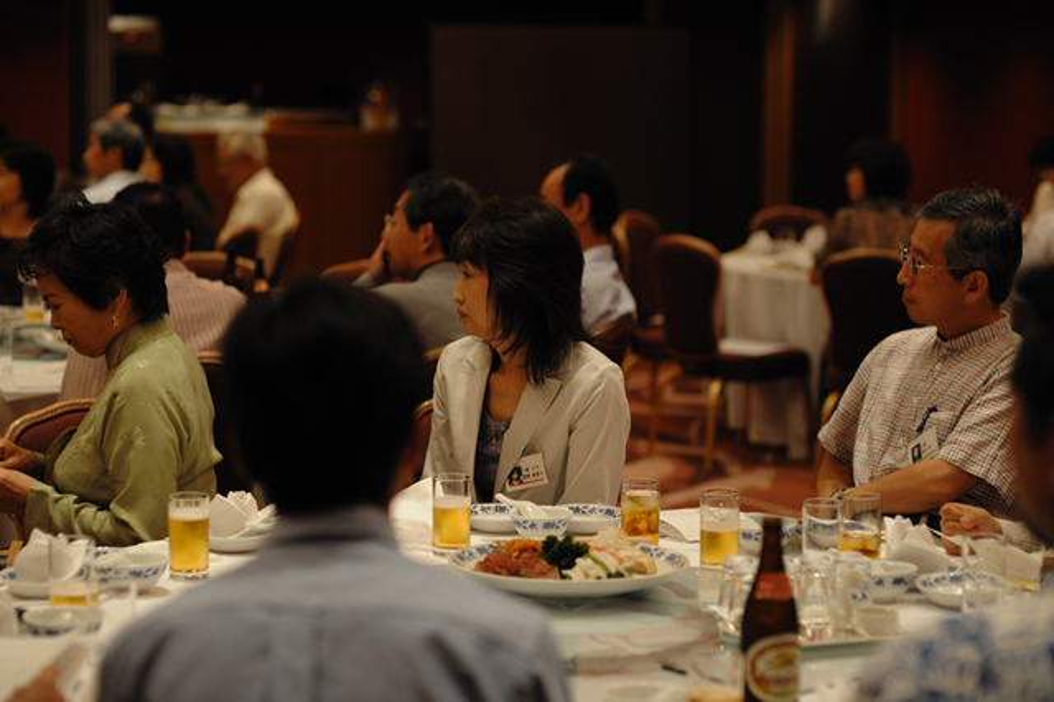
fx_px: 2487
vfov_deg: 16.1
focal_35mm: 85
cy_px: 351
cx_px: 527
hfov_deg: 23.9
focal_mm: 85
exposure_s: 1/125
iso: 1600
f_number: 2.8
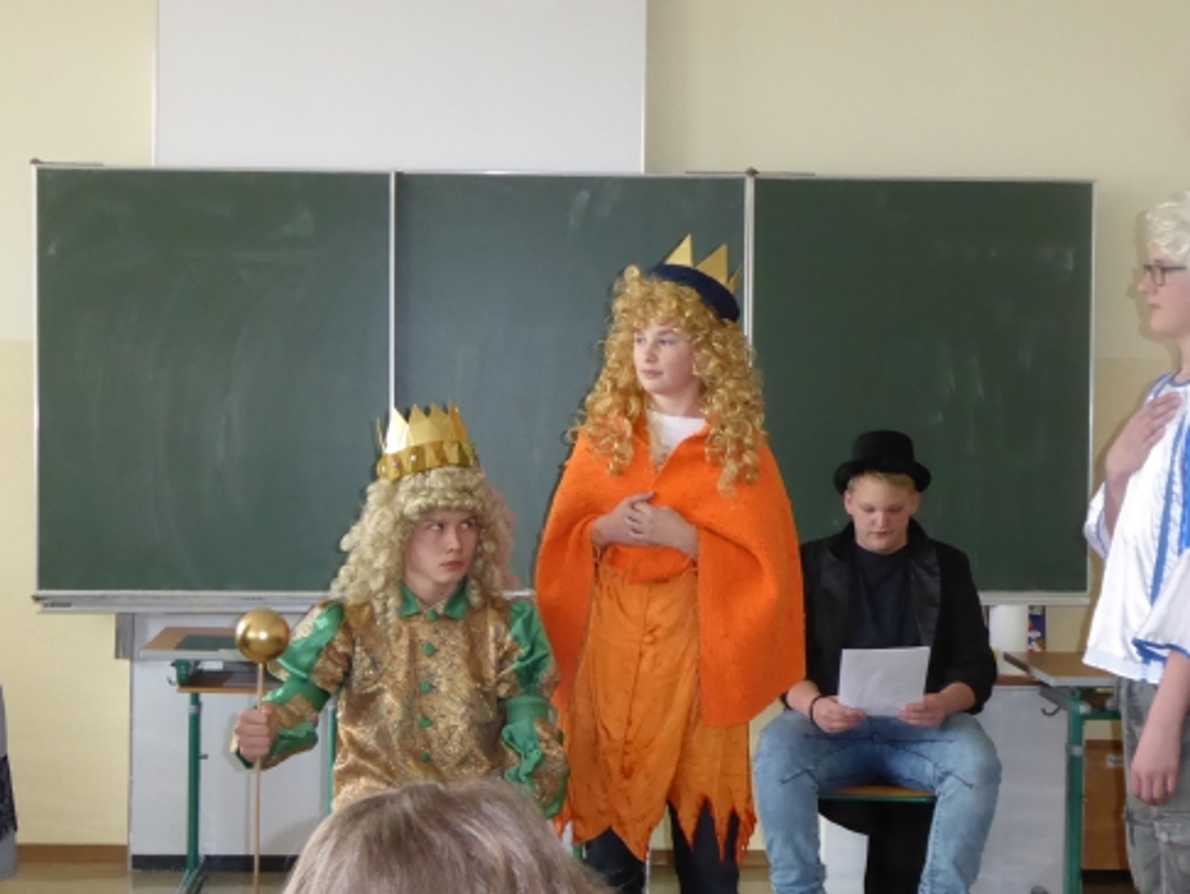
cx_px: 578
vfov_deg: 19.6
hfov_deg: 26.0
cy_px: 527
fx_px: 2580
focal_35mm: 75
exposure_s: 1/60
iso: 800
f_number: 4.1
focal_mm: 9.6
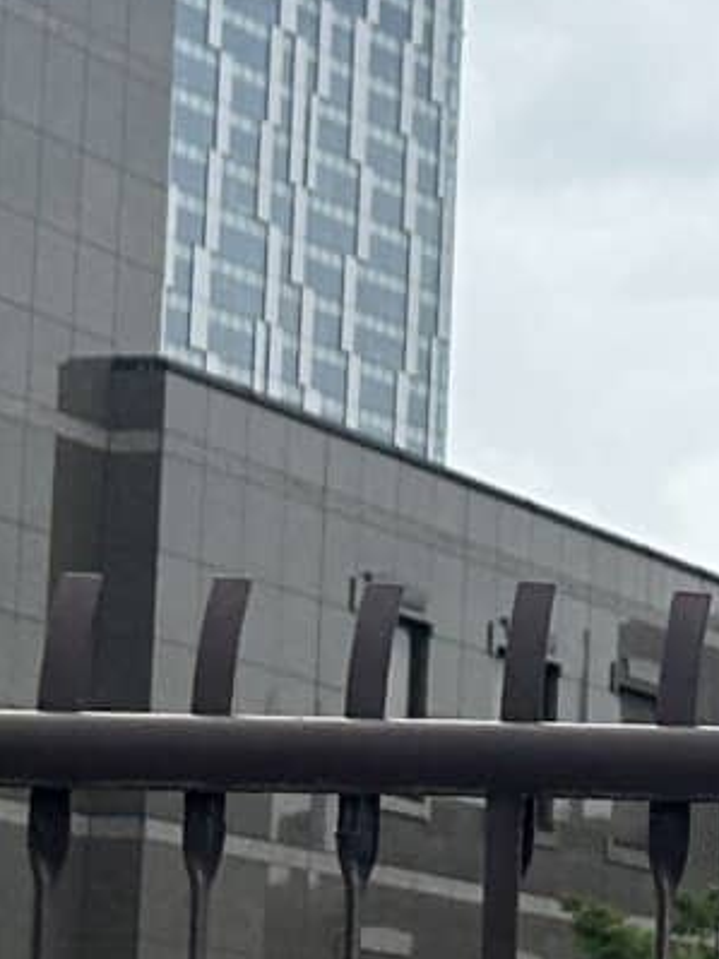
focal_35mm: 167
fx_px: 4627
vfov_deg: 11.8
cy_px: 812
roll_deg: -1.2
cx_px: 1765
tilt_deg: +5.1
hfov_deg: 8.1
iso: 50
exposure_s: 1/2762
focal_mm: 5.7
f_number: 1.5
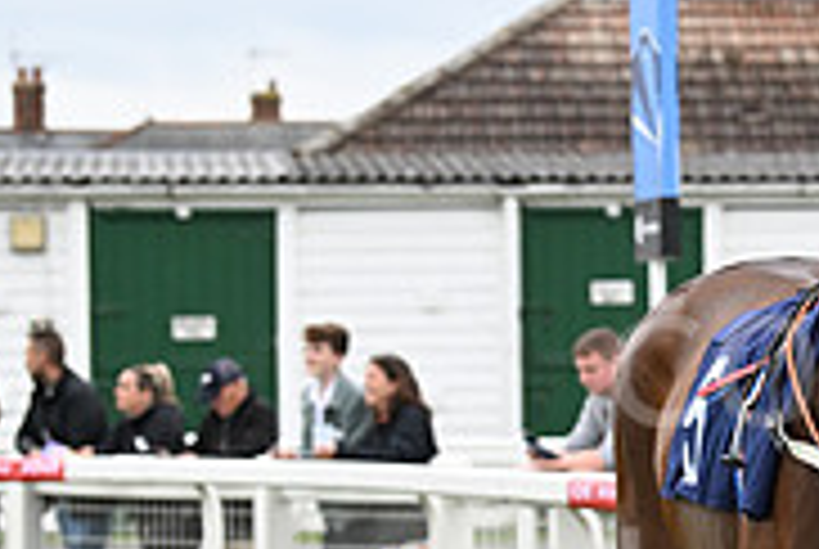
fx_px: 5651
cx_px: 1202
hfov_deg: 8.1
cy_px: 646
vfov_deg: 5.5
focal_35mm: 248
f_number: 4.5
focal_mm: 78
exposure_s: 1/500
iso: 800
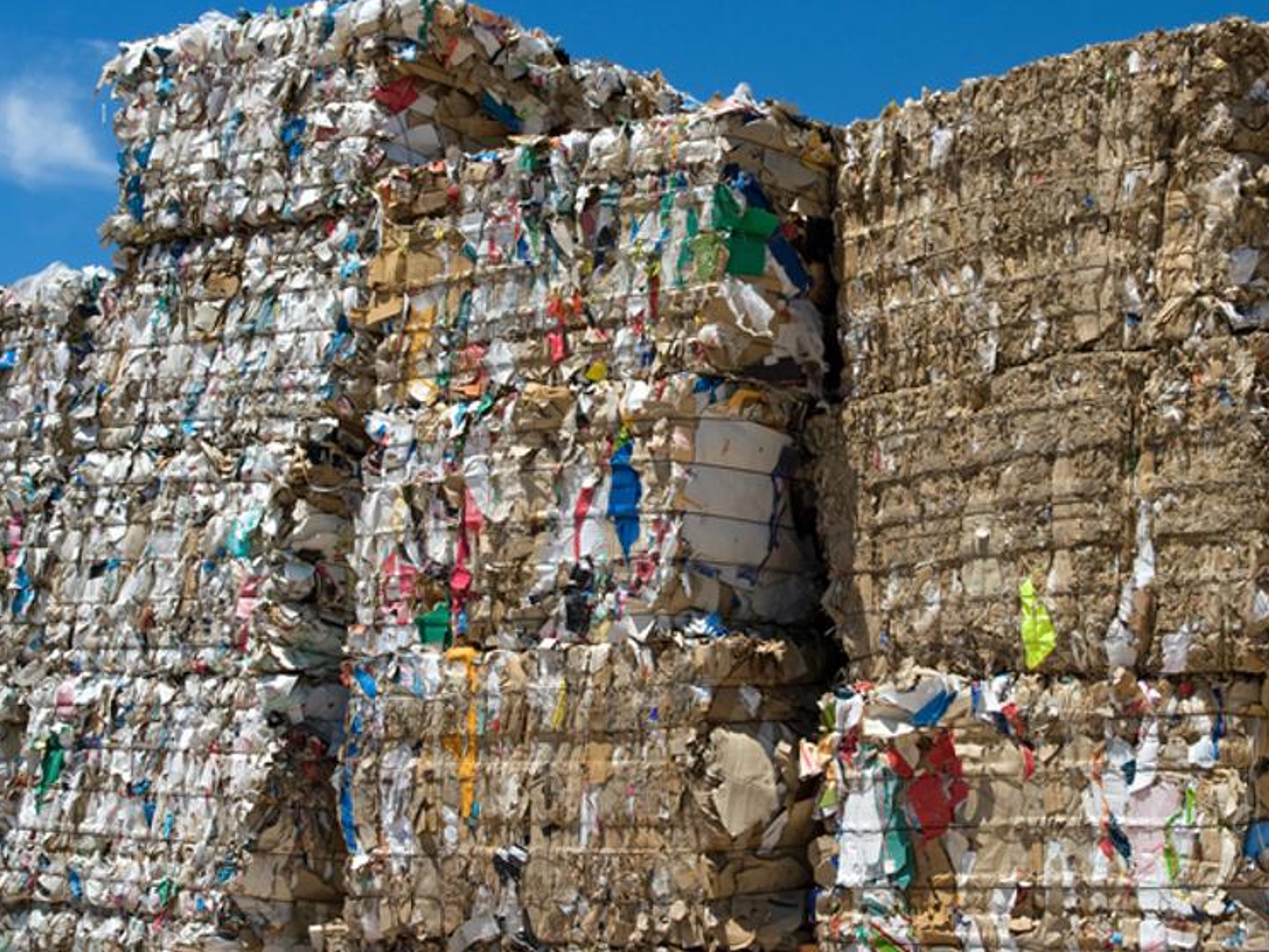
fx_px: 2112
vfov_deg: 25.4
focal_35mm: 58
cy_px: 459
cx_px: 716
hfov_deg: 33.4
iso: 100
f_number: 8
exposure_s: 1/500
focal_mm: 31
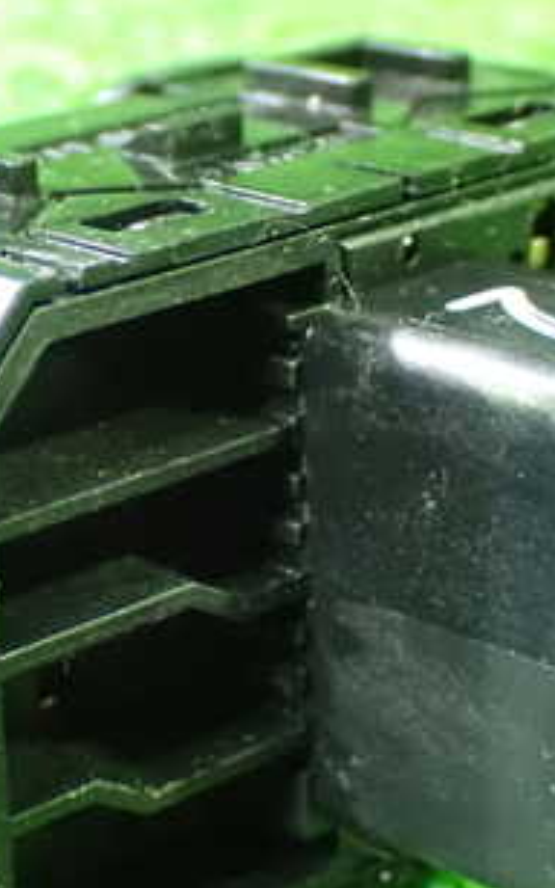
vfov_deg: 18.6
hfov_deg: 11.7
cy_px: 480
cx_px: 133
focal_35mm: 112
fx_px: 2709
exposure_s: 1/15
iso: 1600
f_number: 3.3
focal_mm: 9.65
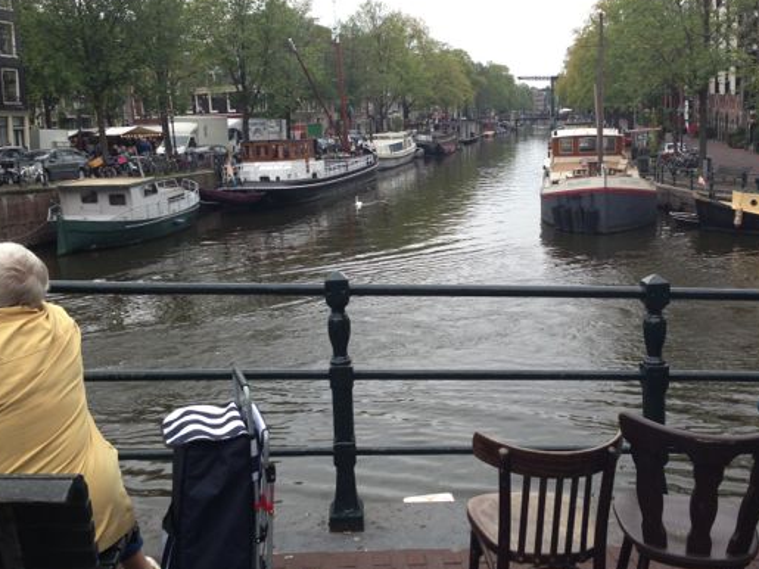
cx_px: 450
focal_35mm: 41
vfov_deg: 35.1
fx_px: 899
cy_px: 261
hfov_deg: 45.6
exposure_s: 1/404
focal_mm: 4.13
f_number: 2.4
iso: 80
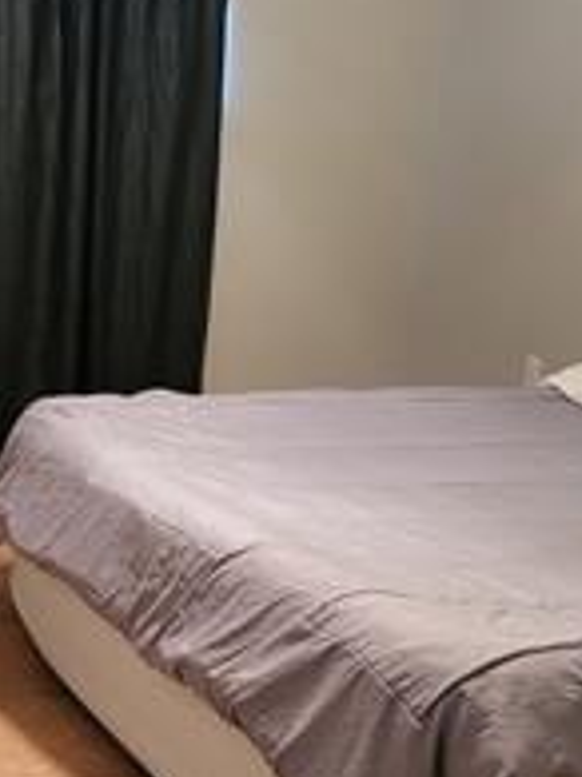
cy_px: 673
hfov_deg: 22.4
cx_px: 72
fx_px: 1436
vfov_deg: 29.3
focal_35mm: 64
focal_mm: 5.4
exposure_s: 1/40
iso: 640
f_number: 1.8
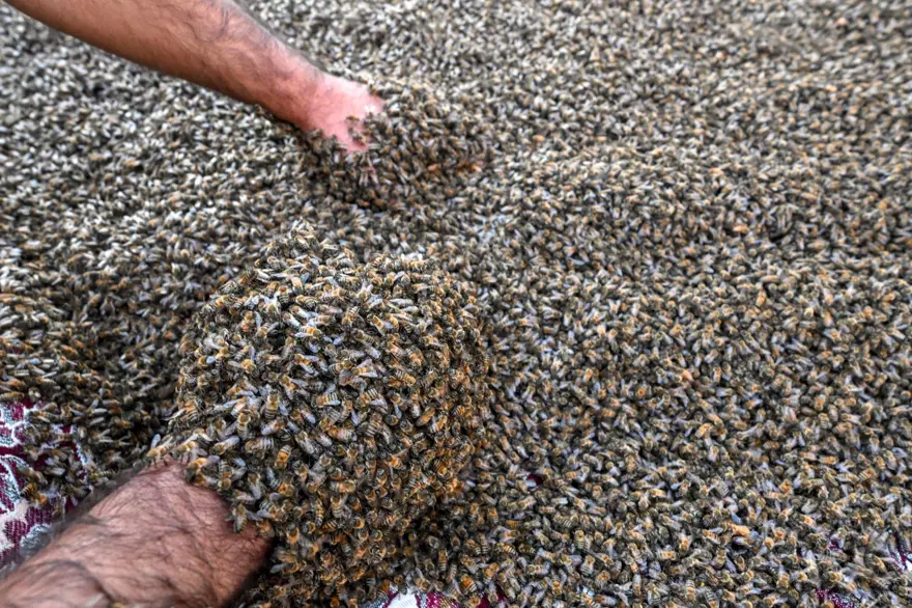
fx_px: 532
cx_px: 456
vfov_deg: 59.5
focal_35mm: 21
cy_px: 304
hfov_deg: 81.2
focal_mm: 14
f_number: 5
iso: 1600
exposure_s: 1/25
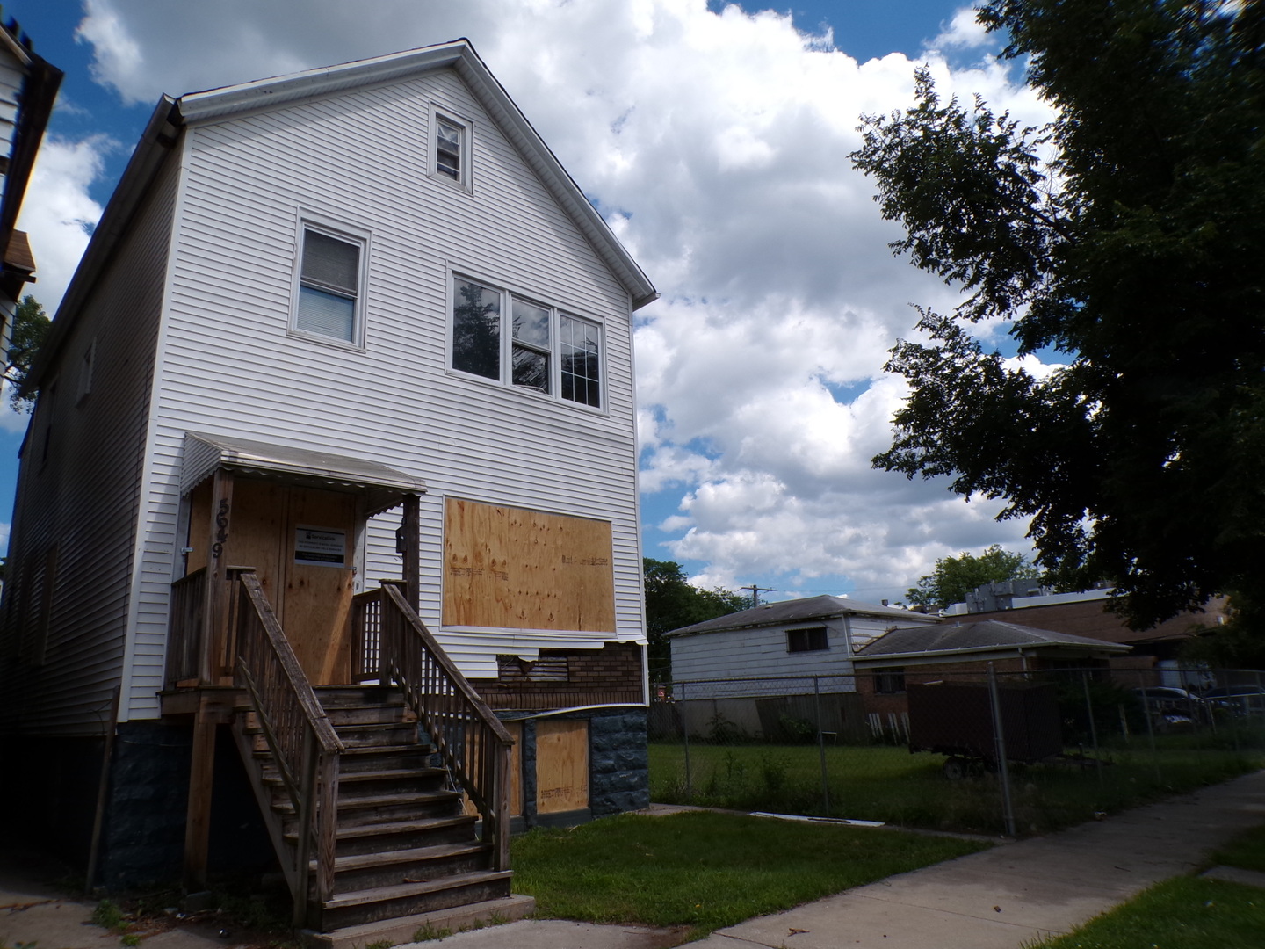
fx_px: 877
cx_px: 632
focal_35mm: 24
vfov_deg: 56.8
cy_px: 474
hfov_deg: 71.6
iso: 100
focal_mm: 4.3
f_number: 5.8
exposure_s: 1/640
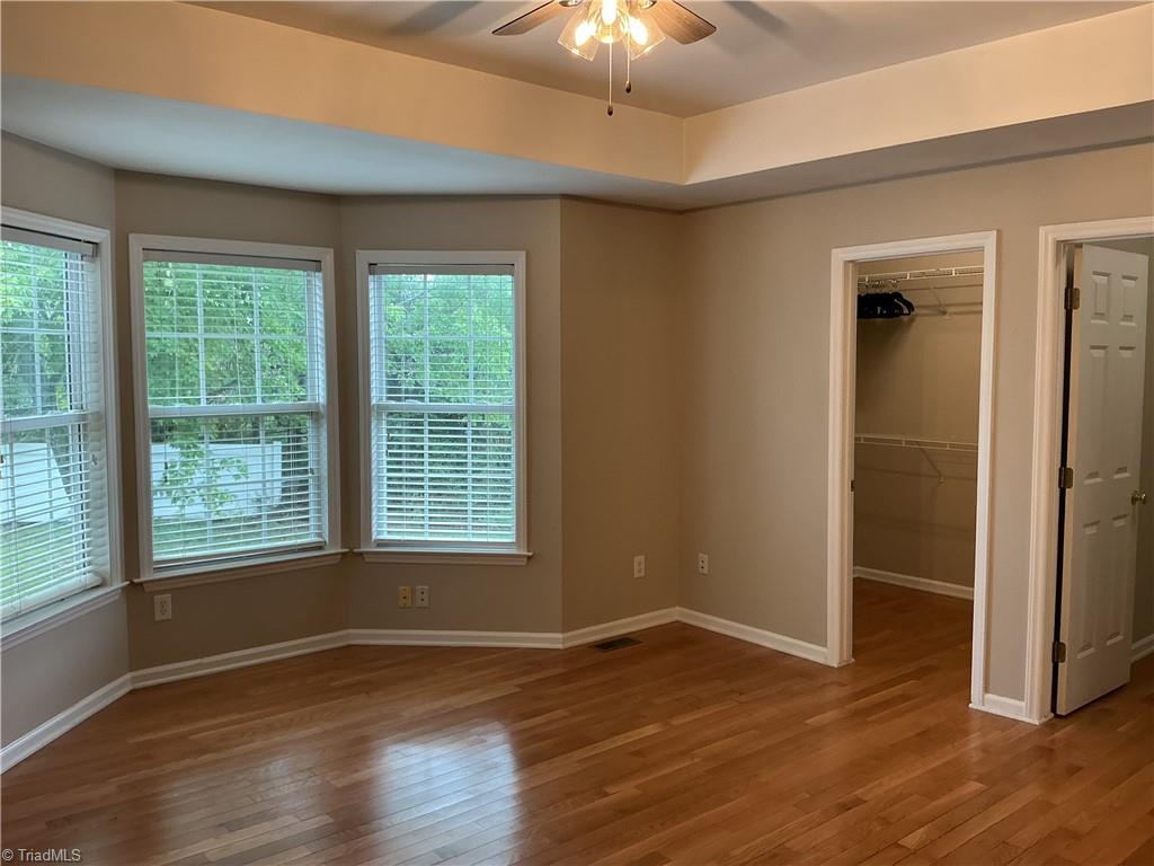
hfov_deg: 61.7
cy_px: 433
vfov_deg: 48.2
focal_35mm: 29
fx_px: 967
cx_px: 577
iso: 64
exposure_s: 1/60
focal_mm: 3
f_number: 1.8
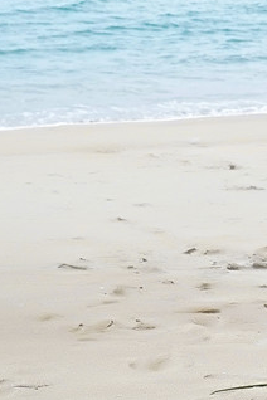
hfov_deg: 9.6
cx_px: 470
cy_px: -230
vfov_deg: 14.0
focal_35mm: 136
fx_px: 1513
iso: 125
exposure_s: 1/90
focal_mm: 24
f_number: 4
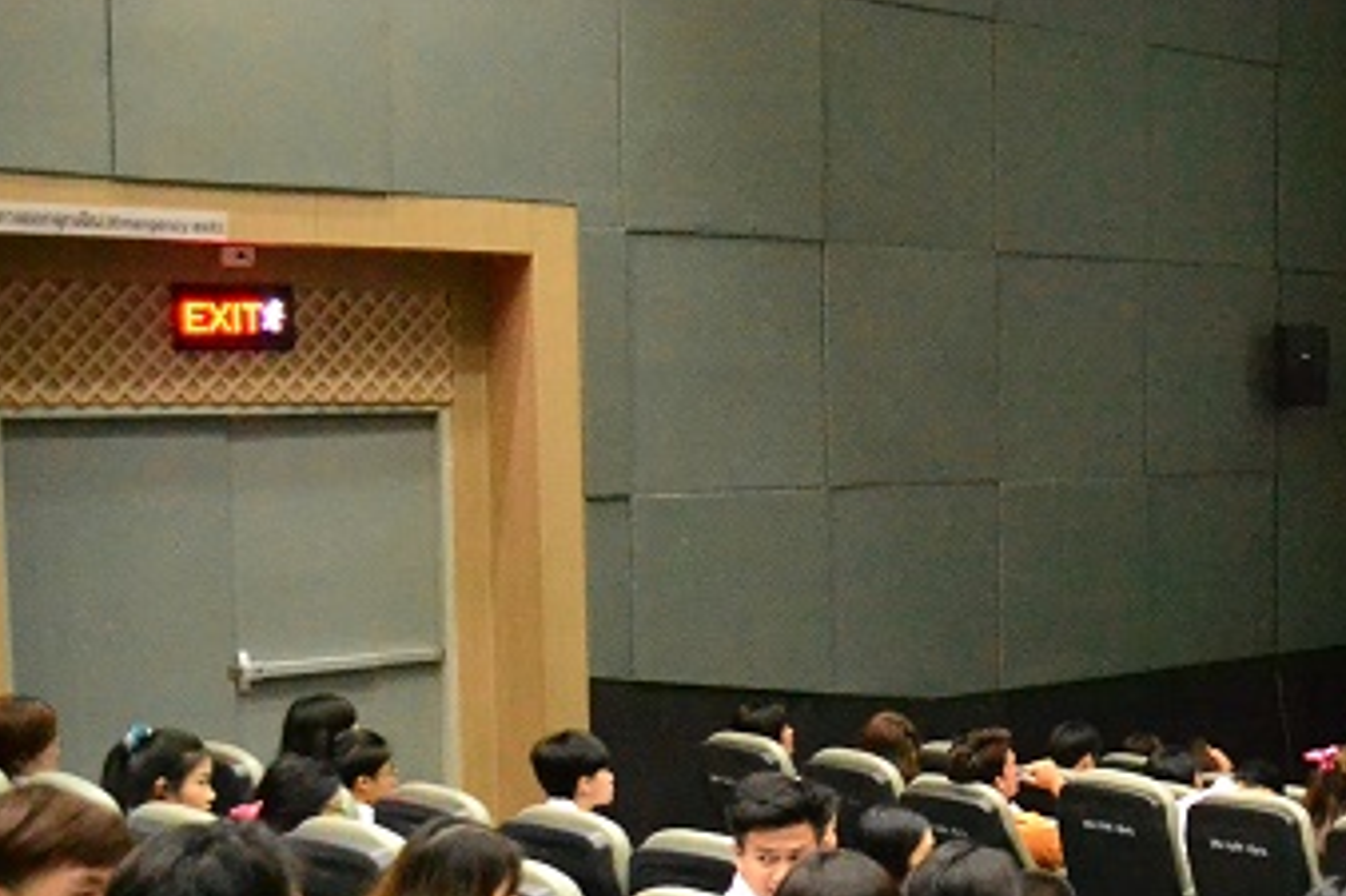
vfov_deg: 21.1
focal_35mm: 64
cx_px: 1438
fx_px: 2392
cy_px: 663
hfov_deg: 28.8
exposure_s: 1/50
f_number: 3.5
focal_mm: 18
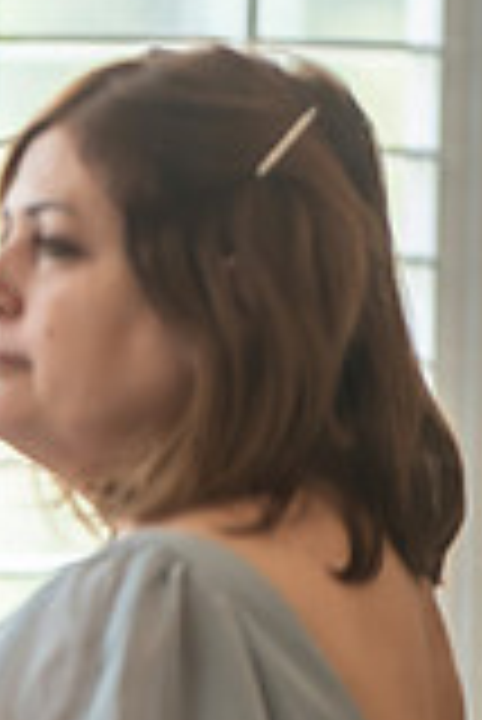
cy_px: 583
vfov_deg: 3.0
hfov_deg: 2.0
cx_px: -730
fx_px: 13827
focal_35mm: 690
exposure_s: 1/250
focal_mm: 190
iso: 640
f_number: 2.8
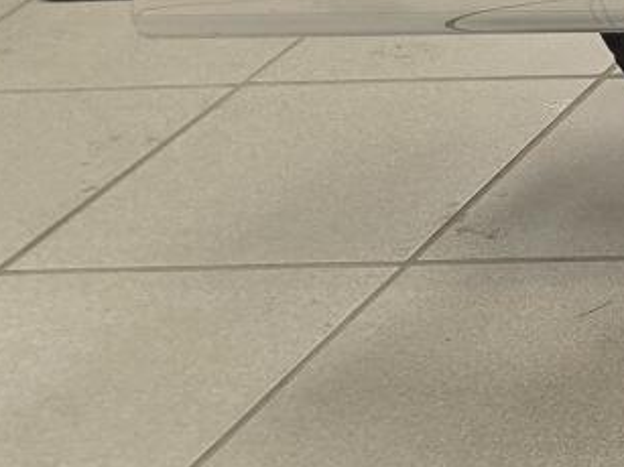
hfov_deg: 9.6
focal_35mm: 150
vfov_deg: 9.1
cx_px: 1972
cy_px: -540
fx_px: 2703
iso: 200
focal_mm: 6.25
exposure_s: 1/120
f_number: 1.7
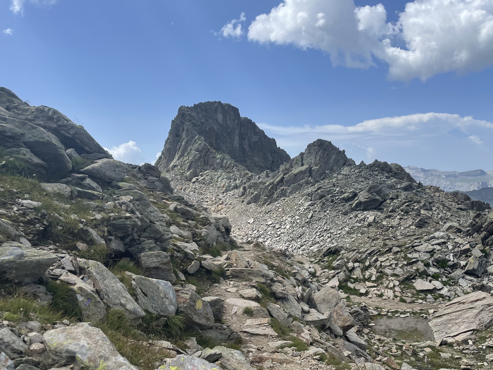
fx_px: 456
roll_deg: +2.9
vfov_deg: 44.1
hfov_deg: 56.5
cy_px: 201
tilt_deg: -5.0
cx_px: 291
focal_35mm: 32
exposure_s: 1/3861
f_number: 1.6
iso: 32
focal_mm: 4.2
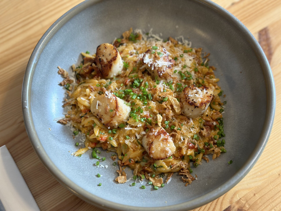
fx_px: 390
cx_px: 140
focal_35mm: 48
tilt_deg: -66.3
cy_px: 106
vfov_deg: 30.3
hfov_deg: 39.7
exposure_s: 1/50
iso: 125
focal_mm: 6.86
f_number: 1.78
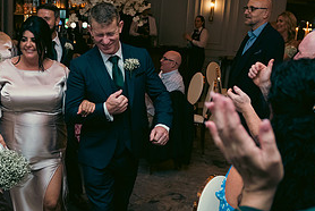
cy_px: 123
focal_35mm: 50
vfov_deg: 27.0
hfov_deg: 39.3
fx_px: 438
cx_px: 117
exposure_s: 1/160
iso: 800
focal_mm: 24
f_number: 3.5
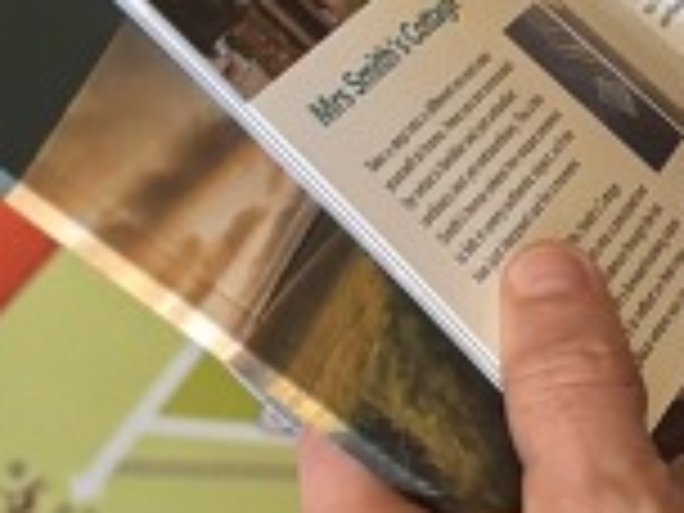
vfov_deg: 23.1
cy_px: -43
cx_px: 320
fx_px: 1186
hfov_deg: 32.2
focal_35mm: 60
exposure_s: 1/33
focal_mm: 6.76
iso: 1000
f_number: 1.78
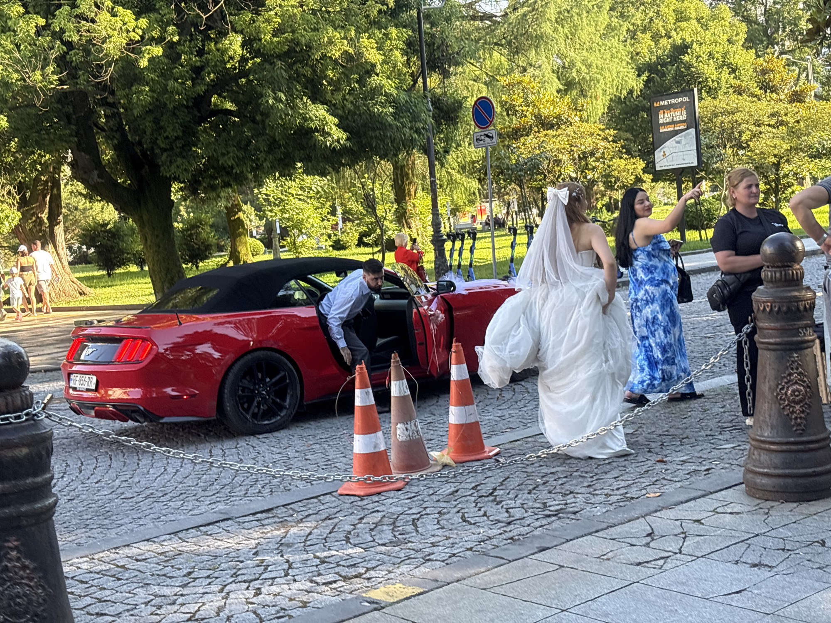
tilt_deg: -3.7
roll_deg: +5.8
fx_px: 1248
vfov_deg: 28.0
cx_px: 416
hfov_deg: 36.8
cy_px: 312
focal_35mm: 52
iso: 25
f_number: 1.6
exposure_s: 1/142
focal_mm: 5.96
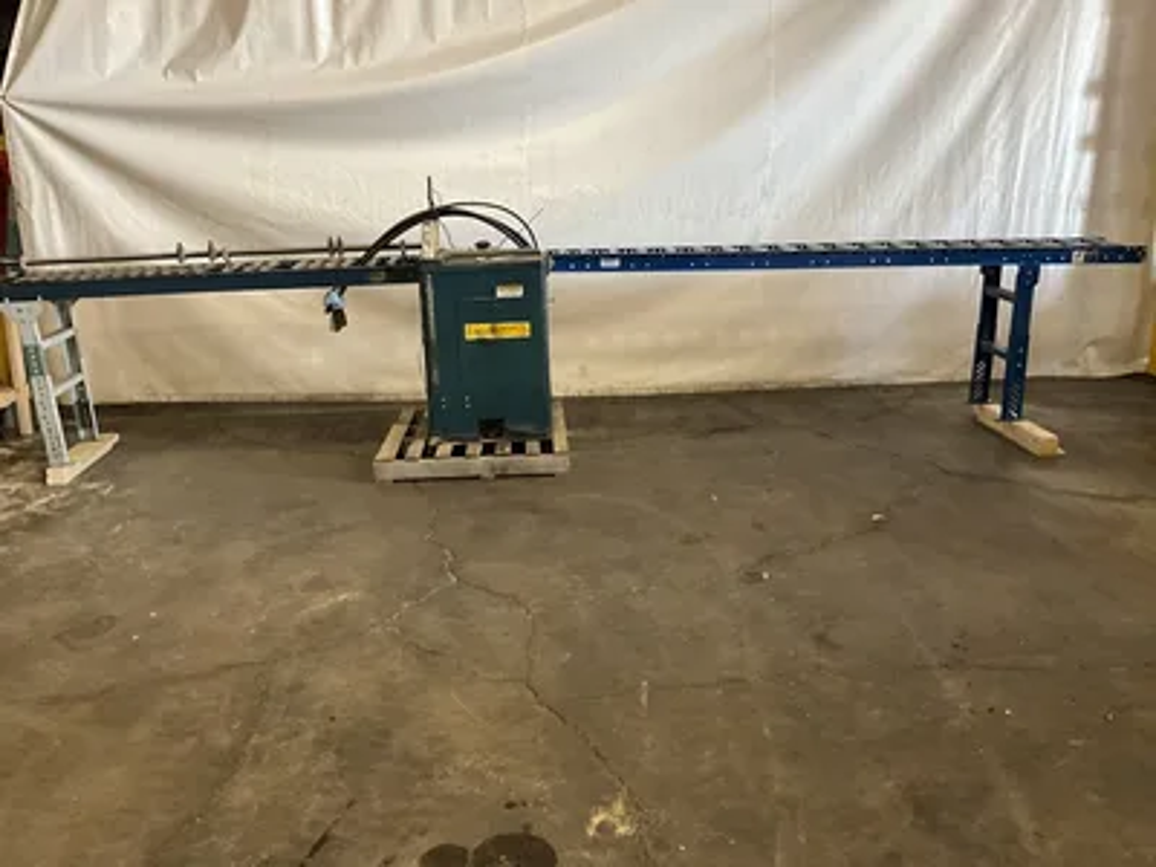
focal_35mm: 29
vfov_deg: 48.2
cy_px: 434
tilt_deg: -16.8
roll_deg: +1.0
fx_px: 968
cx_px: 578
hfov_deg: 61.7
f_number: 1.8
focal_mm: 3
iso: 160
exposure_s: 1/60
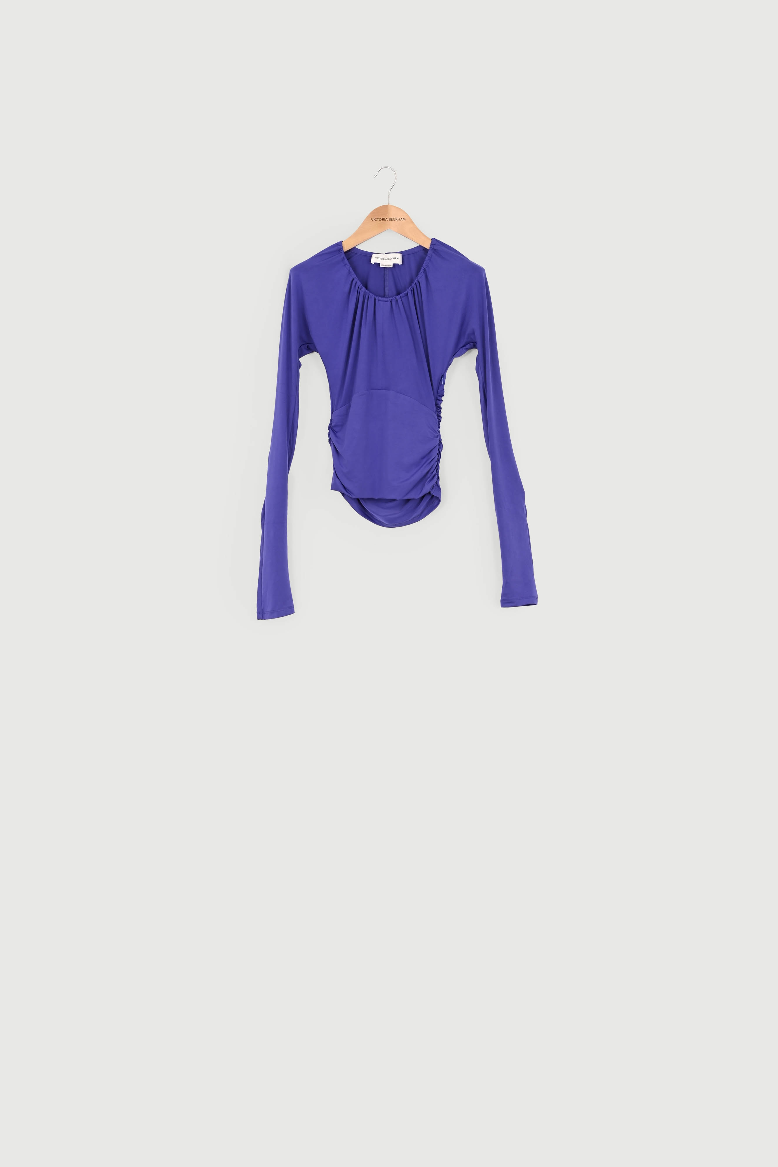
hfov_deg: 35.9
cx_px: 389
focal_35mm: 37
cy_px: 584
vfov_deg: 51.9
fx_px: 1200
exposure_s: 1/100
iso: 200
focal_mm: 37
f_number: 11
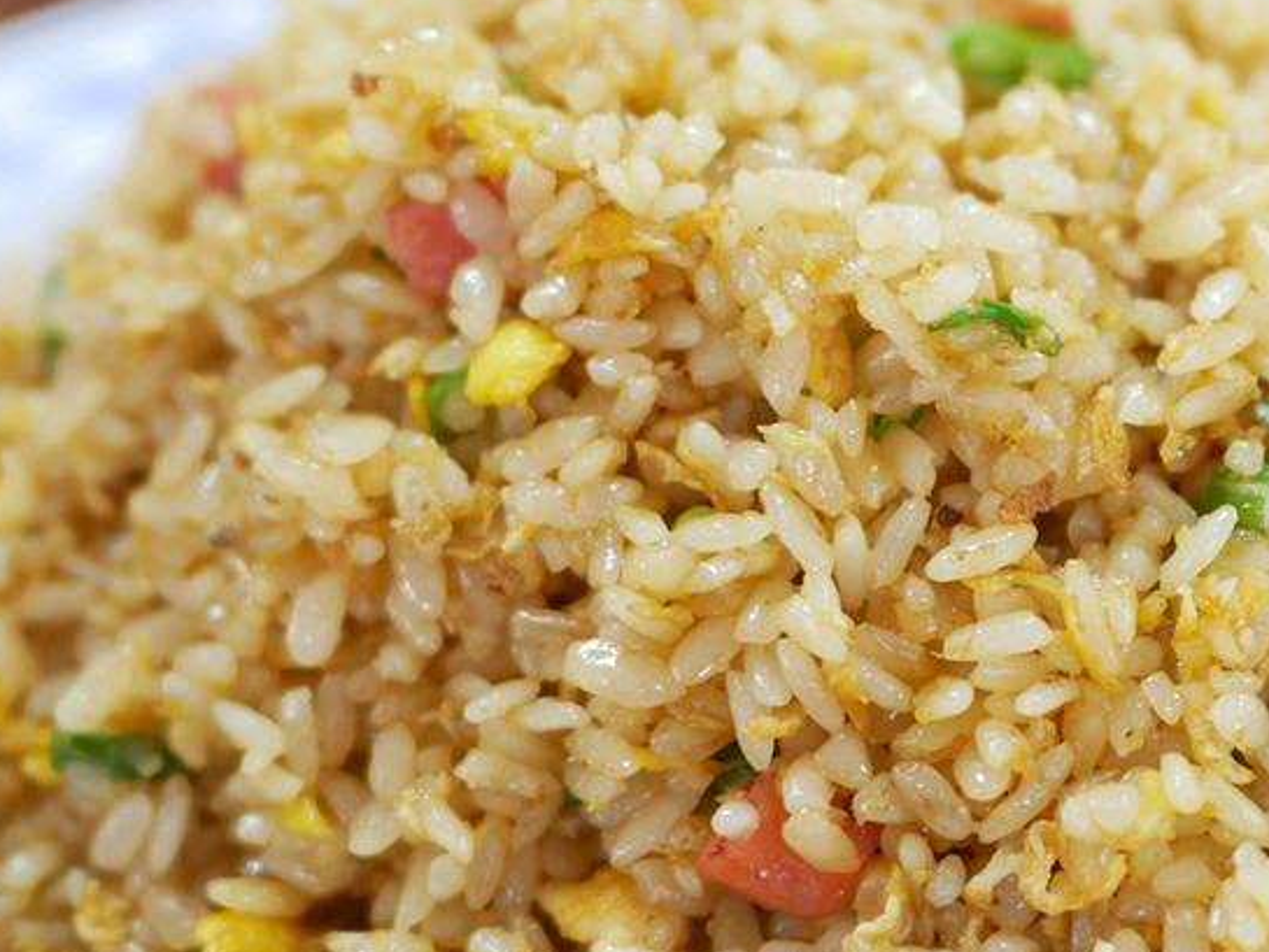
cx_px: 1036
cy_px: 575
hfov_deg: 33.8
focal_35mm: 55
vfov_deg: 26.5
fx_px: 2017
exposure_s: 1/60
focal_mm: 15
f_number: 1.7
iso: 800
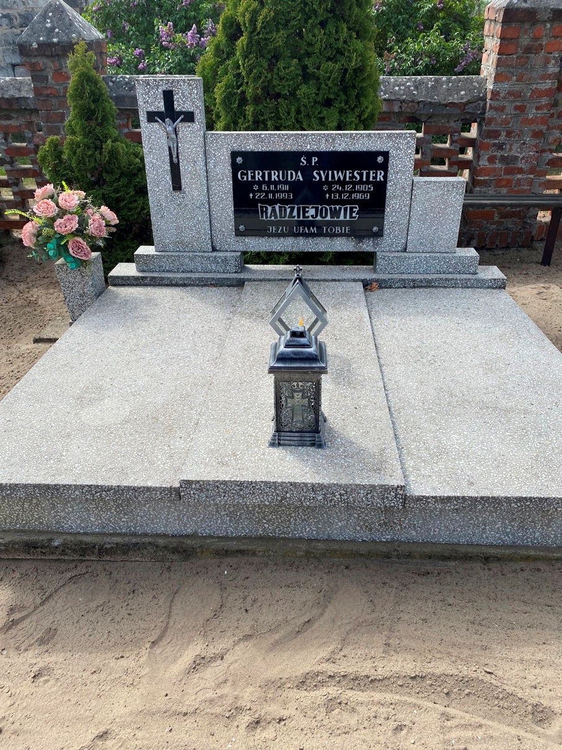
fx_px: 563
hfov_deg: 53.0
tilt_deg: -29.0
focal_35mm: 26
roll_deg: +0.6
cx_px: 281
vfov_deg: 67.3
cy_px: 375
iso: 32
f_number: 1.8
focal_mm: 4.25
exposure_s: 1/2183
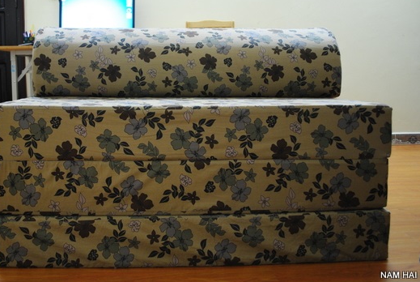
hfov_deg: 51.5
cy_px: 117
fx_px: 432
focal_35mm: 37
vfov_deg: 36.0
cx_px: 172
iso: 400
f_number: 3.8
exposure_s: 1/5
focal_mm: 20
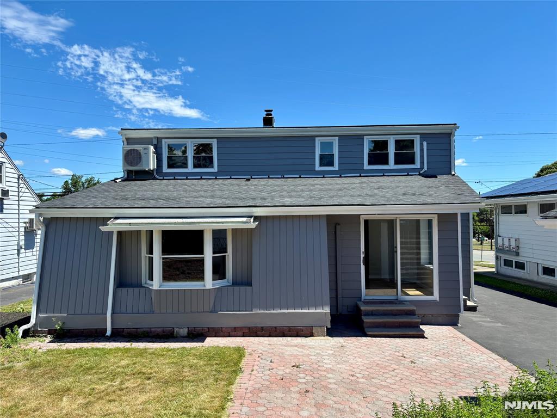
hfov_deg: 67.3
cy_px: 209
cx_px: 278
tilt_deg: +0.3
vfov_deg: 53.1
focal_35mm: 26
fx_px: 418
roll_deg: +0.7
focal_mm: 5.96
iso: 50
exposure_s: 1/2398
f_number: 1.6
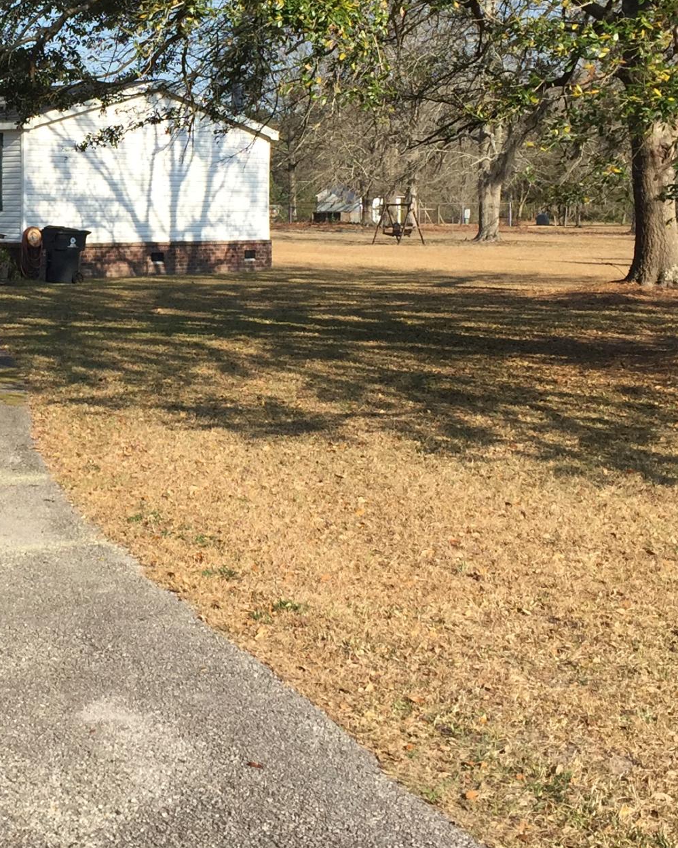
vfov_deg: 27.6
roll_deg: -1.9
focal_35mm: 68
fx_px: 1706
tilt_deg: -2.4
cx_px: 25
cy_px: 249
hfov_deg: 21.8
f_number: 2.2
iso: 32
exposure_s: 1/1099
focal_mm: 4.15
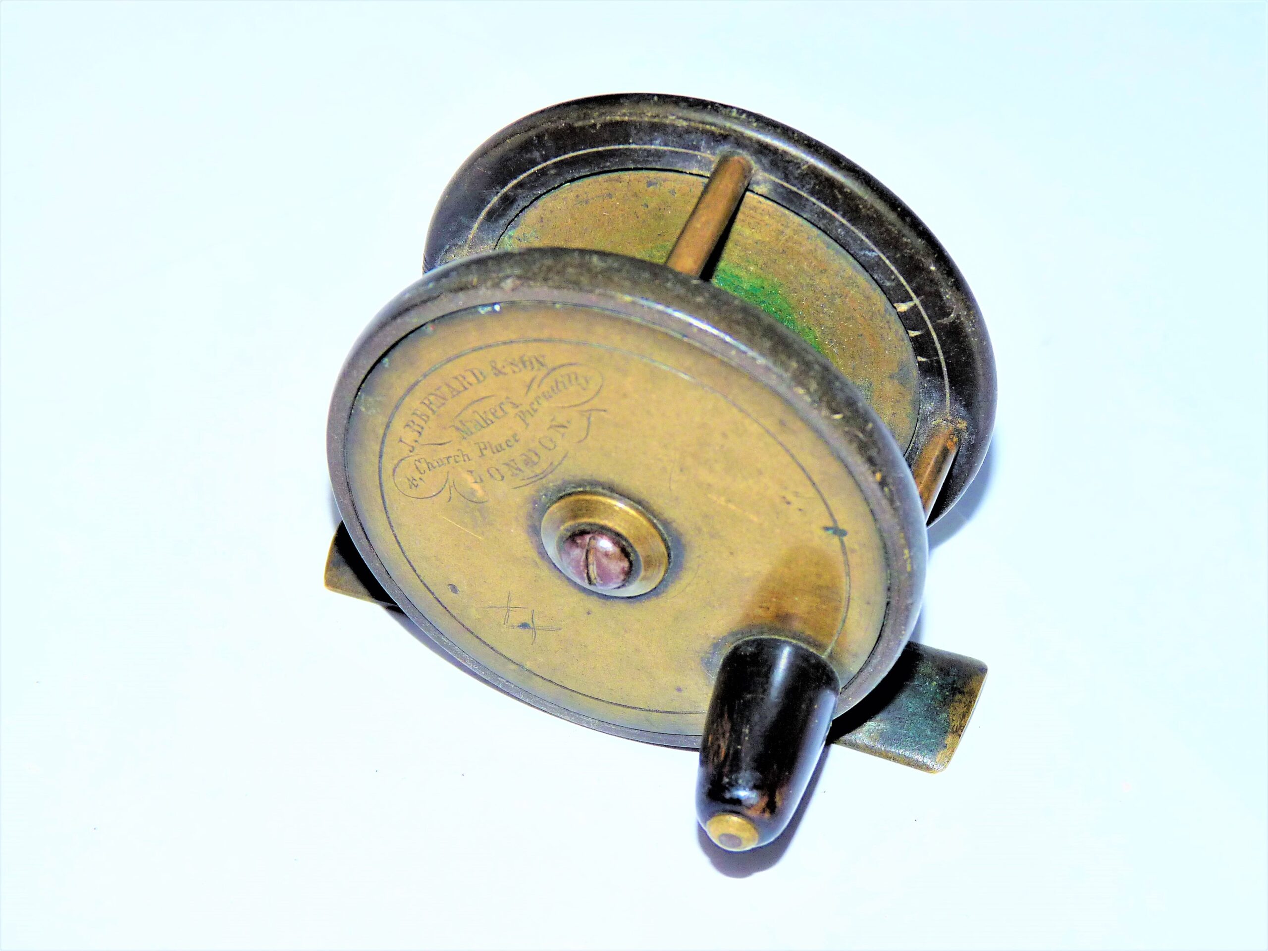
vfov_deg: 12.1
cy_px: 476
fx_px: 4469
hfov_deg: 16.1
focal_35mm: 122
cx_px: 634
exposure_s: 1/40
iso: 100
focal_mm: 21.6
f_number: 3.6
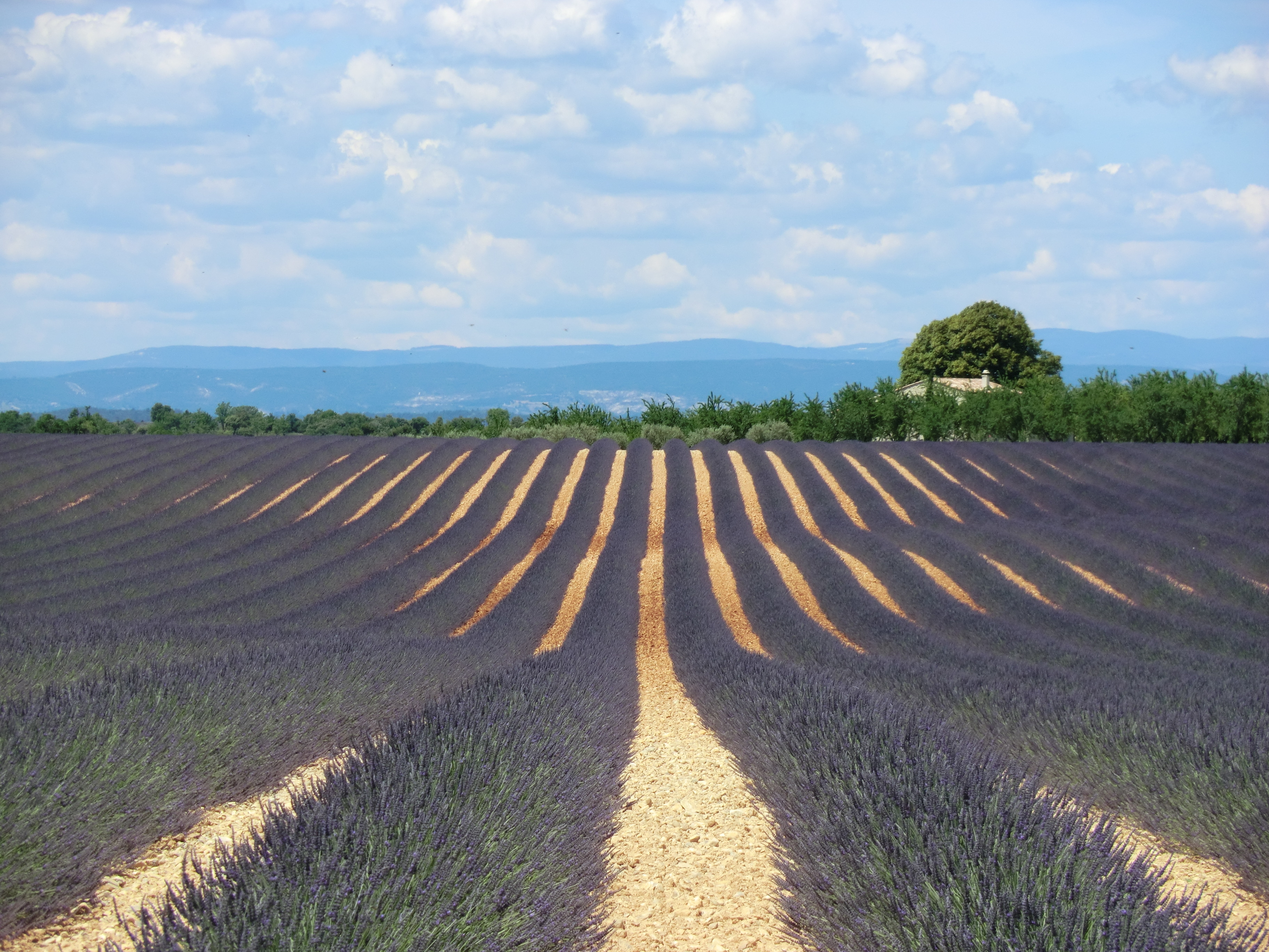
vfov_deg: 10.2
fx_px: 5316
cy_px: 476
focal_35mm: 145
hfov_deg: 13.6
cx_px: 634
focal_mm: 25.9
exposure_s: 1/640
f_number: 4.6
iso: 80
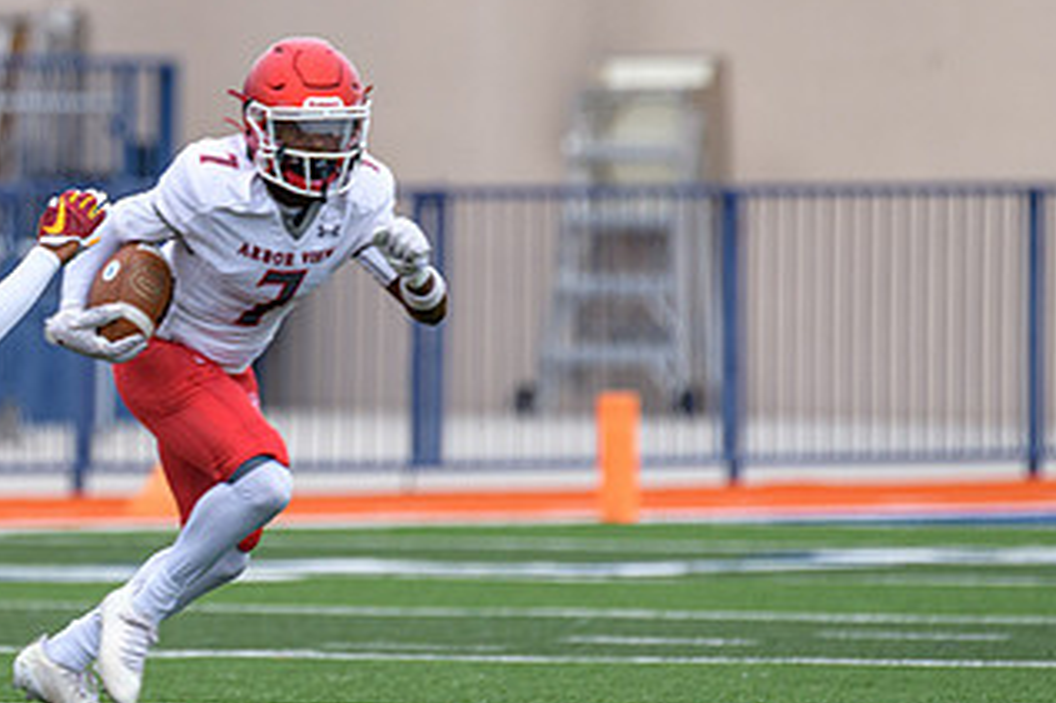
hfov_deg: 2.7
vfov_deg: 1.8
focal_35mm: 753
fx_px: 22076
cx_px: -19
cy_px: 495
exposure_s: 1/1000
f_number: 3.5
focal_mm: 300
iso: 360
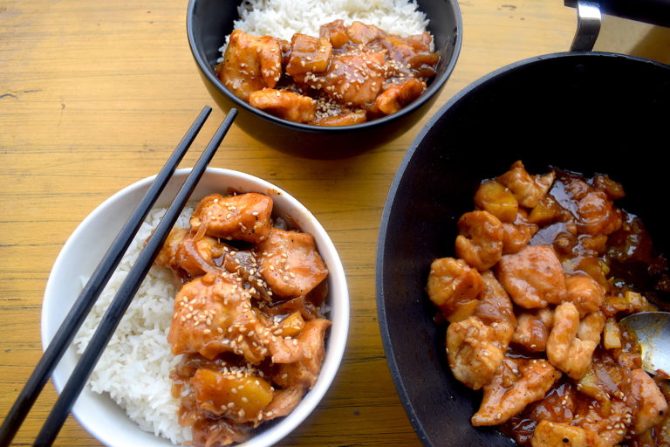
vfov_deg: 47.9
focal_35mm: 27
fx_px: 502
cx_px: 335
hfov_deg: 67.4
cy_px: 224
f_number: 5.6
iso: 400
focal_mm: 18
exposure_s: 1/125
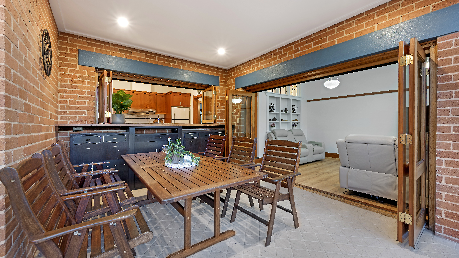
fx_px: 183
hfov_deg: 103.0
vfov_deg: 70.5
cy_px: 124
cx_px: 228
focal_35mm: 15
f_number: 9
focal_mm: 14
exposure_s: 30
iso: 64
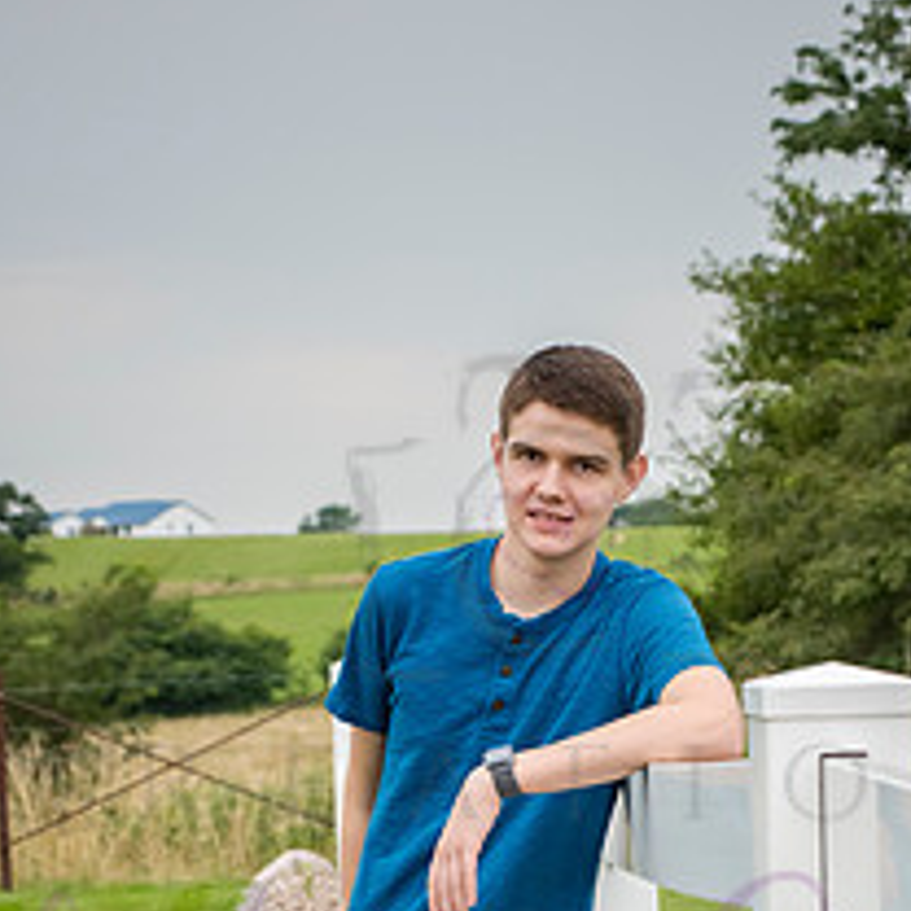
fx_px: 4377
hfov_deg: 11.9
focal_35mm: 147
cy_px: 937
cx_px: 569
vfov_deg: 11.7
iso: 640
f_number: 9
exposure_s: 1/320
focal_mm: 80
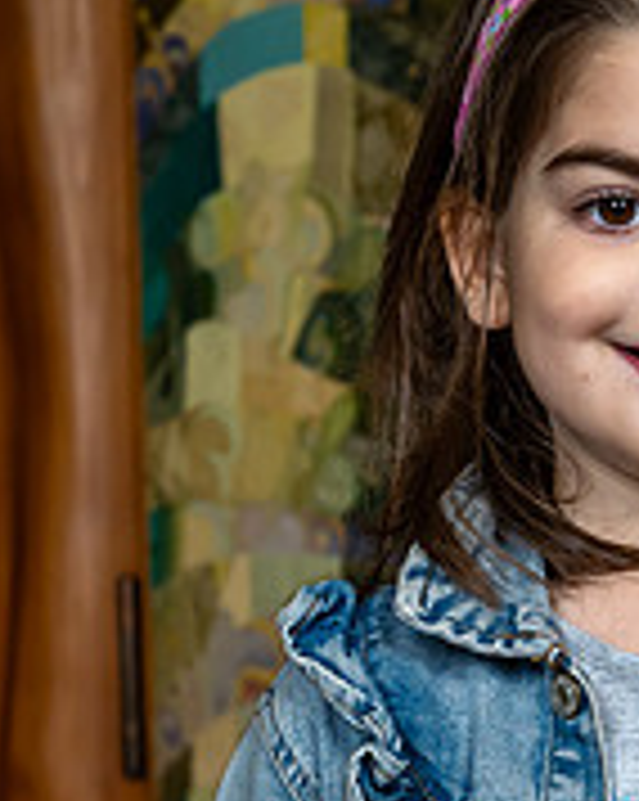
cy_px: 580
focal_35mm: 226
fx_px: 5352
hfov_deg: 6.8
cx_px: 703
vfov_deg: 8.5
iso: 500
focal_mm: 50
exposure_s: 1/200
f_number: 7.1
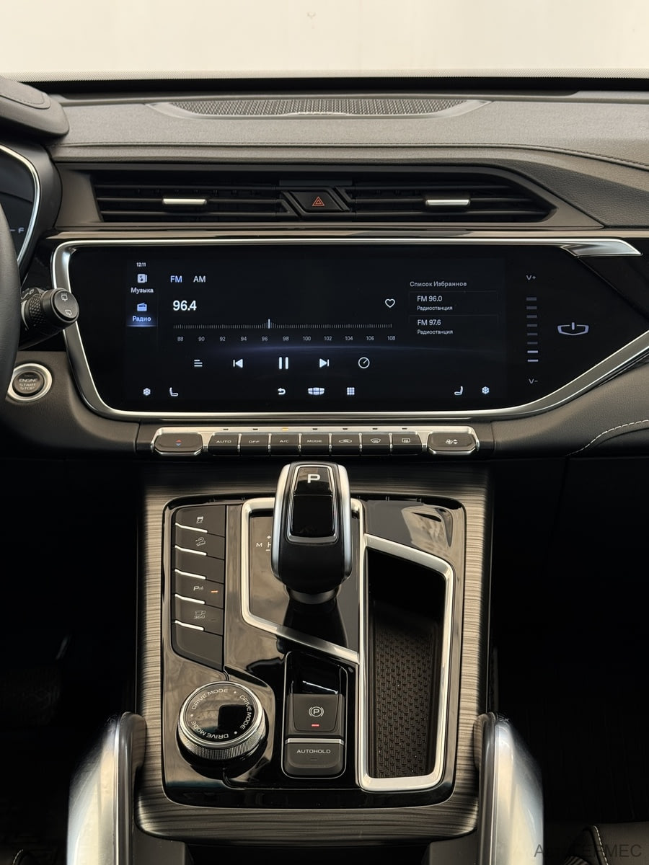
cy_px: 432
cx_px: 324
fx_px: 1200
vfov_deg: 39.7
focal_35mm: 48
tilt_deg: -20.5
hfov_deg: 30.3
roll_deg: +0.2
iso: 80
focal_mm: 6.76
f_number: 1.78
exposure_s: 1/100
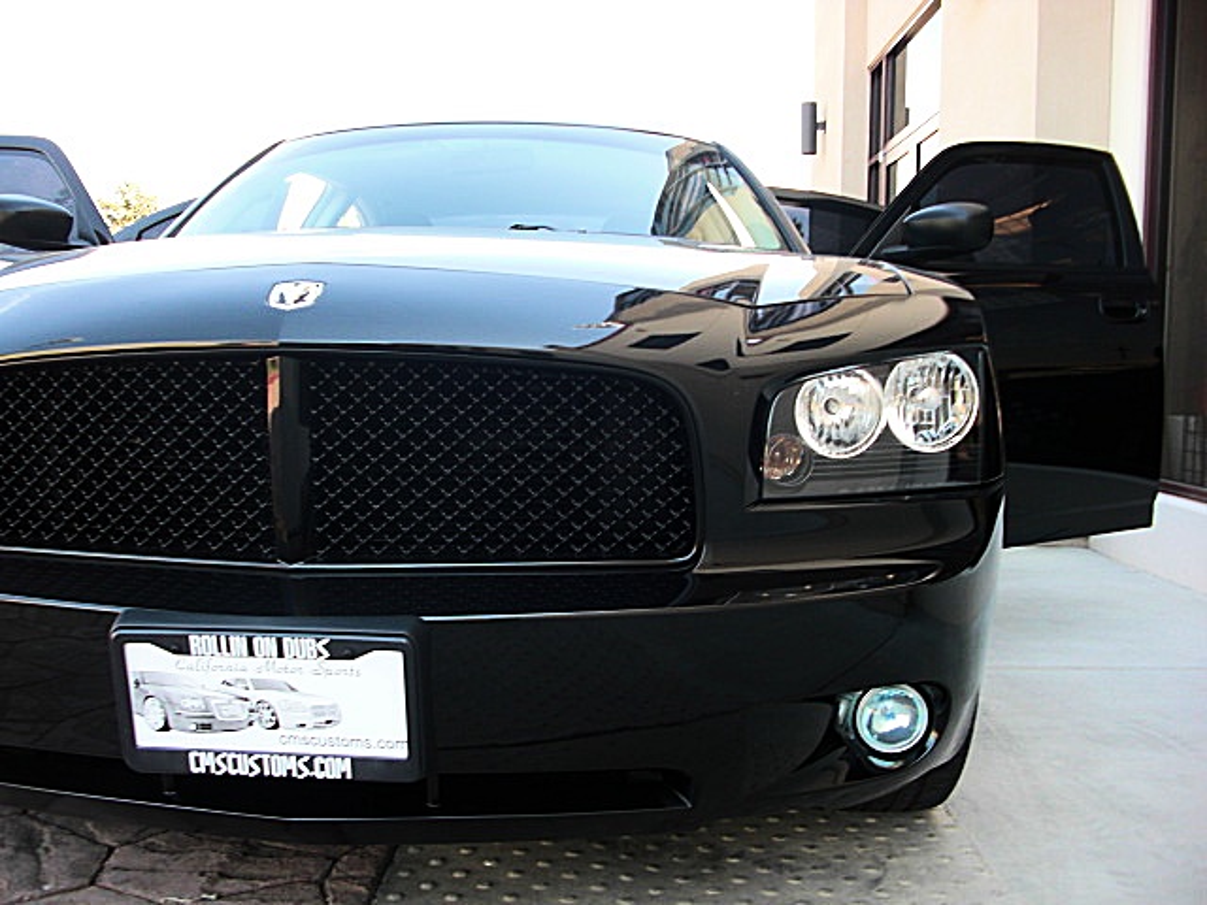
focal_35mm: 36
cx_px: 604
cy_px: 452
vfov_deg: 39.7
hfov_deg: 51.4
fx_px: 1255
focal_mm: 6.3
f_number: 2.8
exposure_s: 1/80
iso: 50
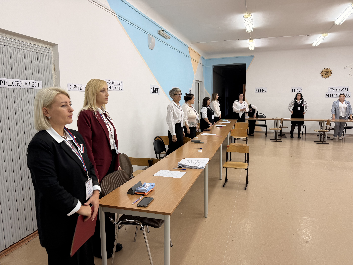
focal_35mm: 24
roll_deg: +0.6
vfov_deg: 56.8
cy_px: 132
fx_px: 245
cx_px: 176
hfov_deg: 71.6
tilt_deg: -6.4
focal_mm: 6.76
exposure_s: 1/50
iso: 125
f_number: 1.78
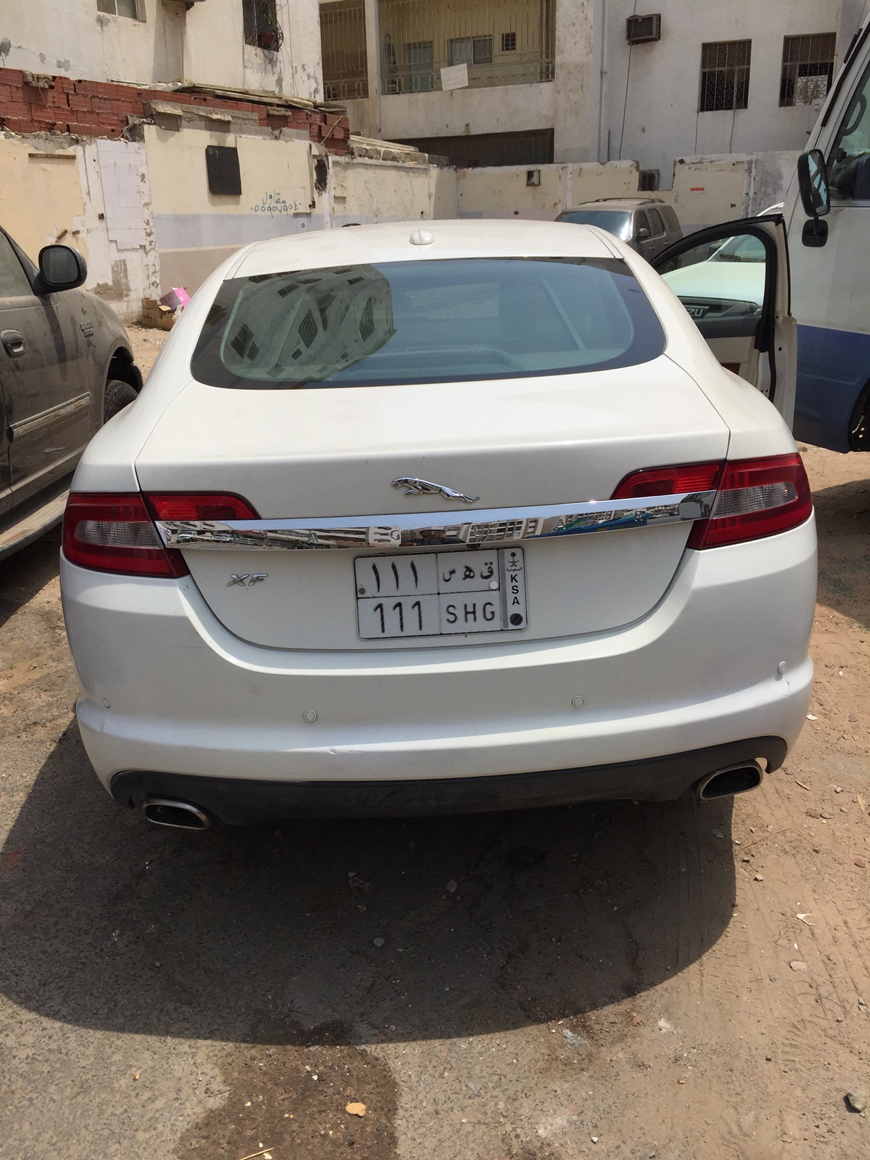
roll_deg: -0.1
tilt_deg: -19.1
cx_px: 435
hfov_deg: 48.2
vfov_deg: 61.7
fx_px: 972
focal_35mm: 29
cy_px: 580
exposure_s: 1/4405
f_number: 2.2
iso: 32
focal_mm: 4.15
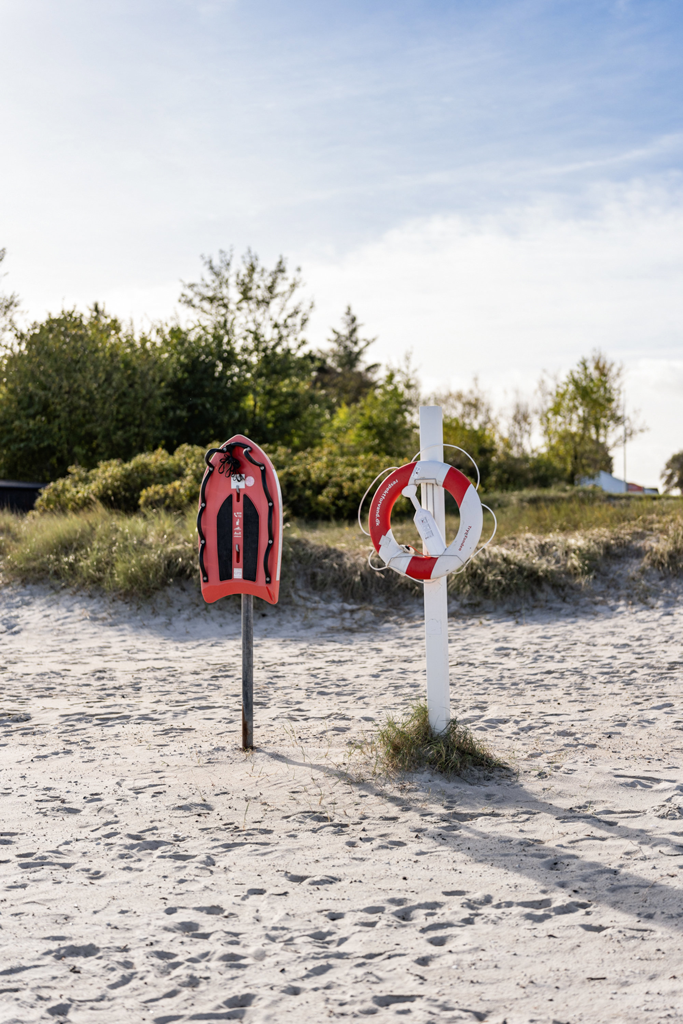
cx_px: 342
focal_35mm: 50
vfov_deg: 39.6
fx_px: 1423
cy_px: 512
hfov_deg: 27.0
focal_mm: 50
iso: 200
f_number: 1.4
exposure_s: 1/8000
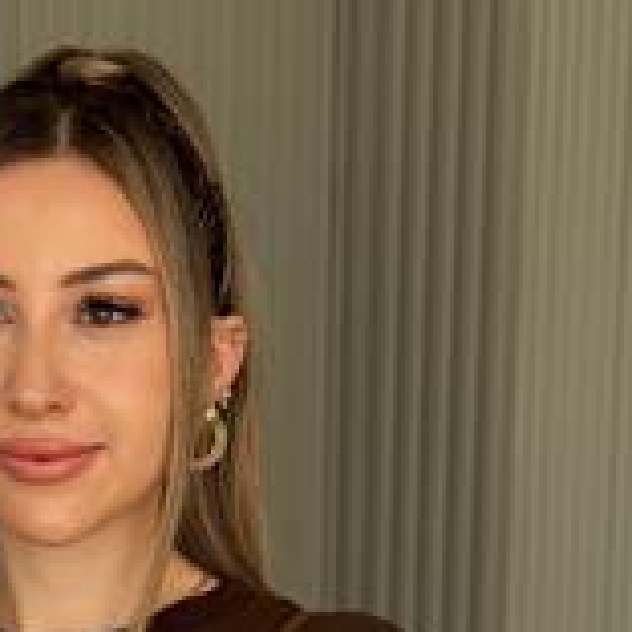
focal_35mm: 141
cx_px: 93
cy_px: 989
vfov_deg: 11.8
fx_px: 2912
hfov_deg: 12.3
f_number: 1.78
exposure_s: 1/145
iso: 64
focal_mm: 6.76
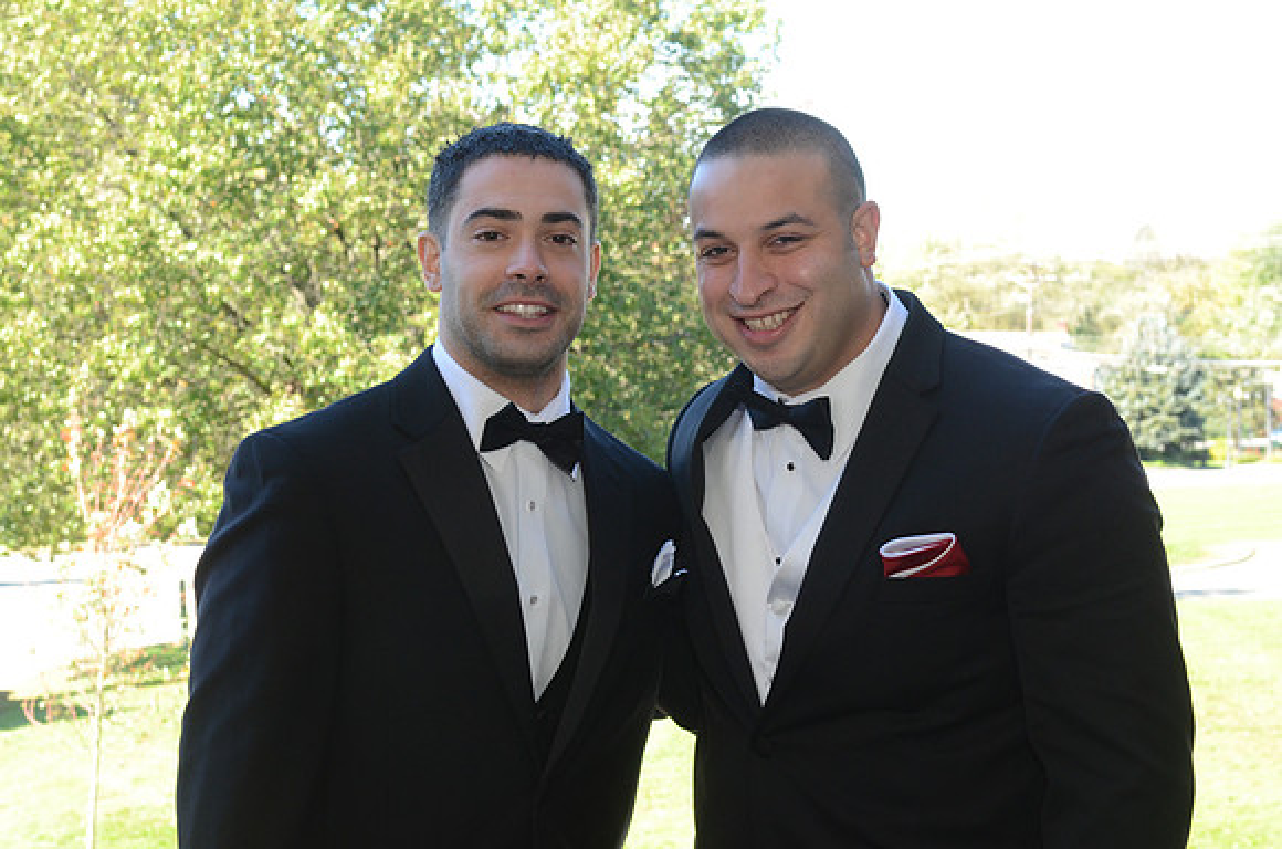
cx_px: 641
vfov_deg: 18.8
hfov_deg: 28.1
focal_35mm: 72
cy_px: 424
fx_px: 2558
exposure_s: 1/160
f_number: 9
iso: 800
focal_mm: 48
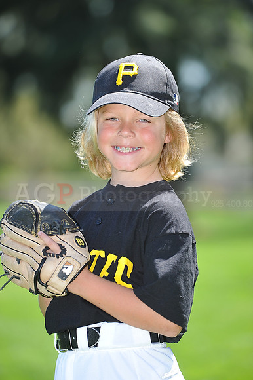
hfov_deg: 6.9
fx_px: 2111
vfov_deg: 10.3
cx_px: 126
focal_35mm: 200
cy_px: 190
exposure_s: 1/500
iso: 200
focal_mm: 200
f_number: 4.5
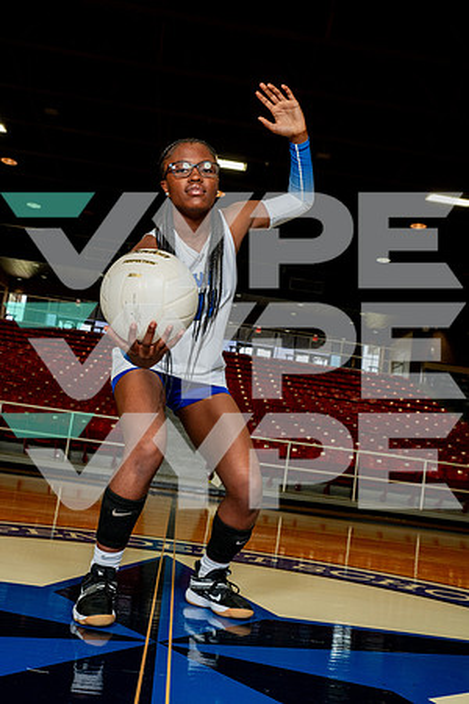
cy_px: 352
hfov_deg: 36.9
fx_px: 703
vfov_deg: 53.1
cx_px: 234
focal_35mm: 36
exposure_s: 1/200
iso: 800
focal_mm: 36
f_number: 7.1
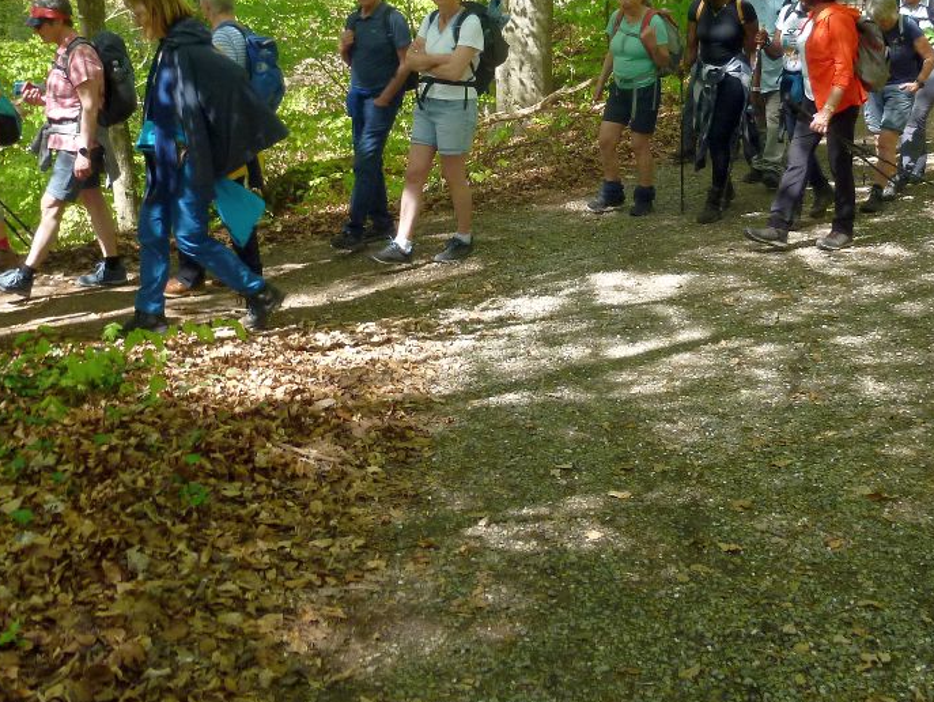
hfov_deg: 35.5
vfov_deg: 26.4
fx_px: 1458
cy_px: 102
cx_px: 526
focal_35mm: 54
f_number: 3.3
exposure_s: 1/250
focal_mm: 5.2
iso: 200
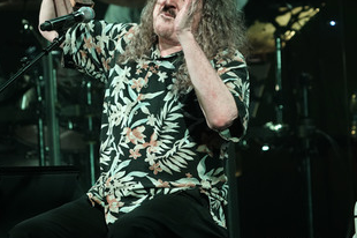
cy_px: 77
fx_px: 5765
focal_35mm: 582
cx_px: 136
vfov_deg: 2.4
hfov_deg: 3.5
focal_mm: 400
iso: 3200
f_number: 6.3
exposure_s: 1/500
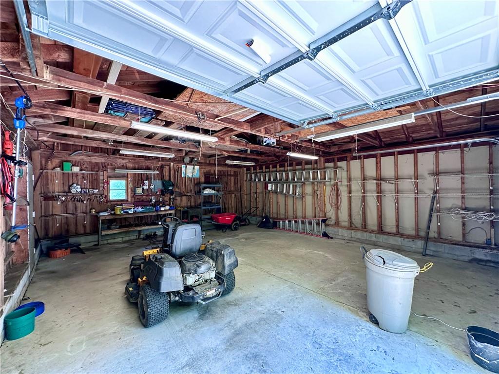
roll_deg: -0.1
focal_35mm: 14
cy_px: 187
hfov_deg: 102.1
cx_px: 250
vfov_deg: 85.7
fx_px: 202
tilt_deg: +1.0
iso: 250
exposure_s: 1/60
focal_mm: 2.22
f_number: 2.2
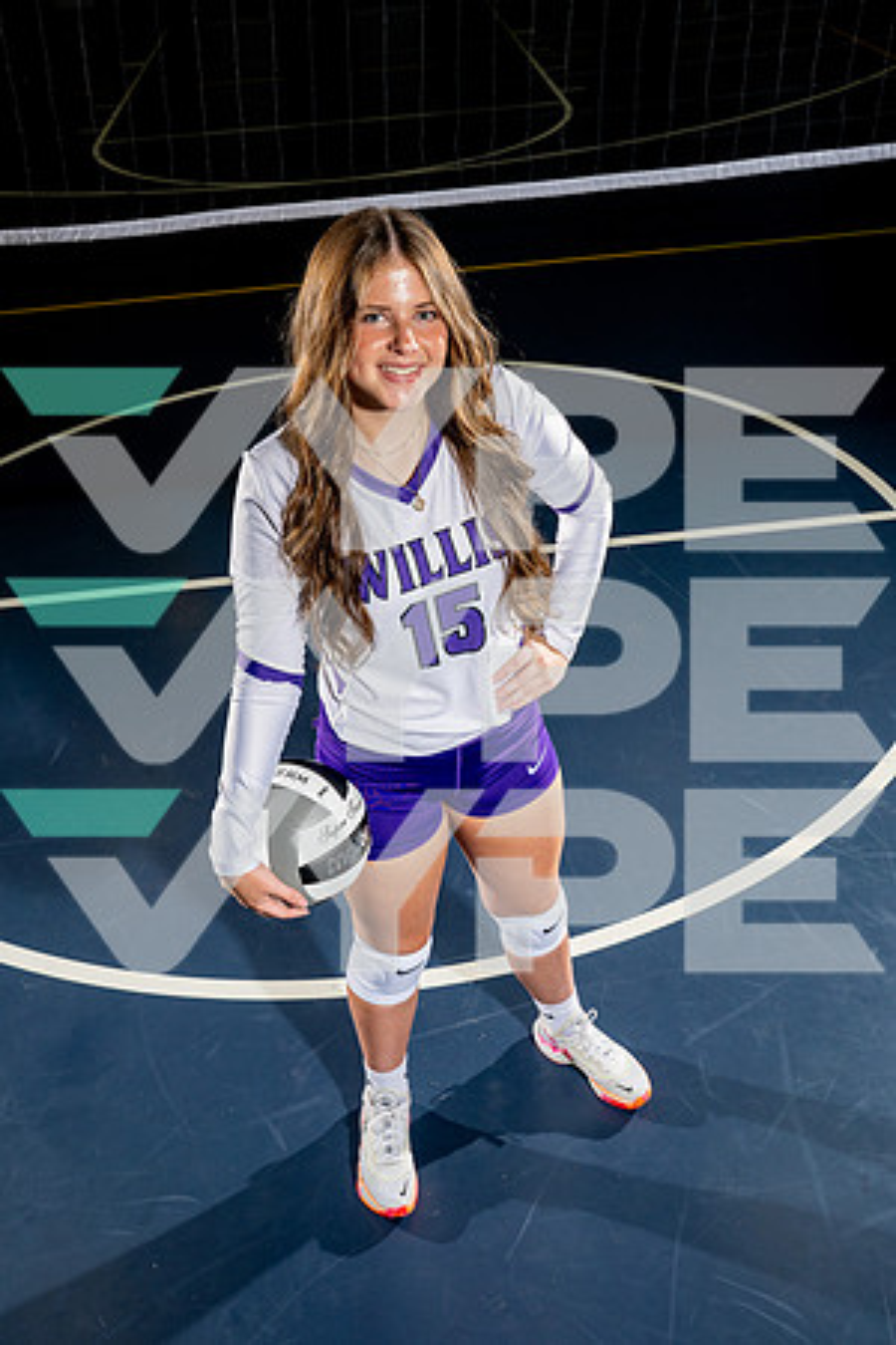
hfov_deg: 37.9
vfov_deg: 54.4
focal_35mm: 35
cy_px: 672
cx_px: 448
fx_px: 1307
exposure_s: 1/250
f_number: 8
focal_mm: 35
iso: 500
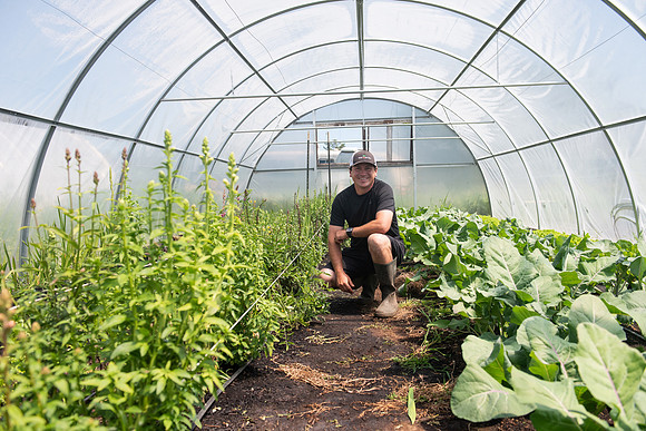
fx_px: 574
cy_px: 216
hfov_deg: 58.7
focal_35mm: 32
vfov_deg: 41.1
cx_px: 323
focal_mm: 32
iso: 500
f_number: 4.5
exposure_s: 1/2500
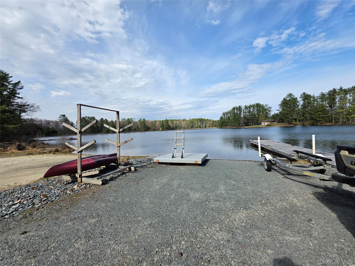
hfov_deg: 106.2
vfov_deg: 89.9
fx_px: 133
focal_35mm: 13
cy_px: 133
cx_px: 178
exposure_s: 1/1636
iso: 32
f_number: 1.9
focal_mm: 2.2
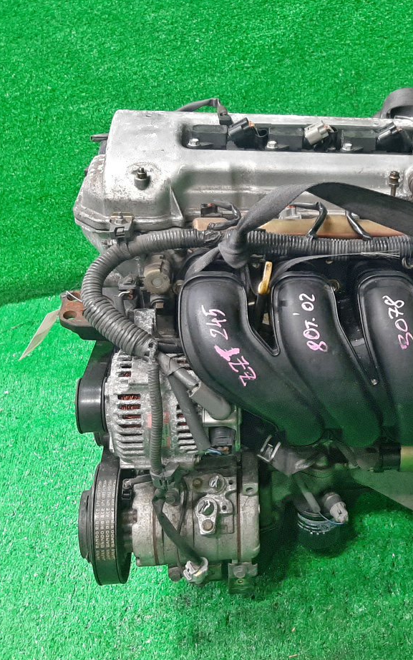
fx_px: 774
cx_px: 369
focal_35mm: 43
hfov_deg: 28.7
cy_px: 354
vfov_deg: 46.2
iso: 213
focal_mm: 3.93
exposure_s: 1/50
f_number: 1.7
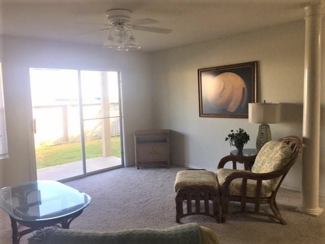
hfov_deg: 61.7
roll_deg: +1.9
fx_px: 272
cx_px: 162
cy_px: 122
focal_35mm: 29
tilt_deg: -3.6
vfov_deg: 48.2
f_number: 2.2
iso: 32
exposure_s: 1/60
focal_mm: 4.15
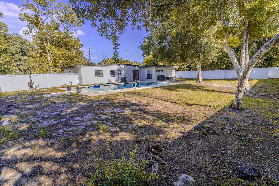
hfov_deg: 93.3
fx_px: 132
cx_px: 140
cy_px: 93
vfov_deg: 70.4
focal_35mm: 17
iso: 100
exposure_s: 1/500
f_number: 5.6
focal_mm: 17
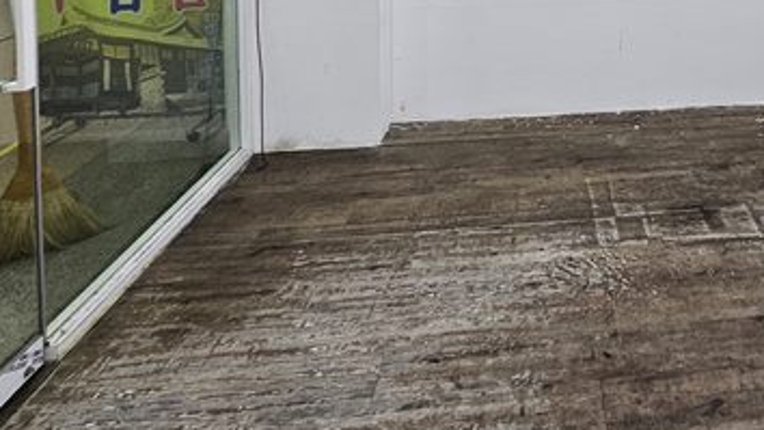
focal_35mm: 32
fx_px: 648
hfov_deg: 56.4
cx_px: 617
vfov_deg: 29.8
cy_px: -121
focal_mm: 1.7
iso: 50
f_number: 2.2
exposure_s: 1/60
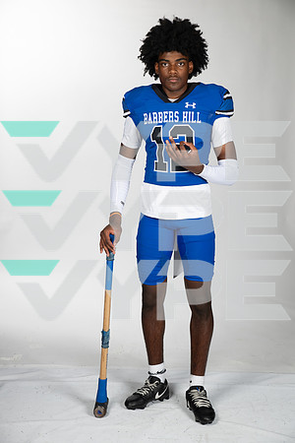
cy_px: 222
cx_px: 148
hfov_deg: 20.9
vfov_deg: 31.0
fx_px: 799
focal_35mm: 65
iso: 250
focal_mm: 65
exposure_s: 1/400
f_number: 7.1
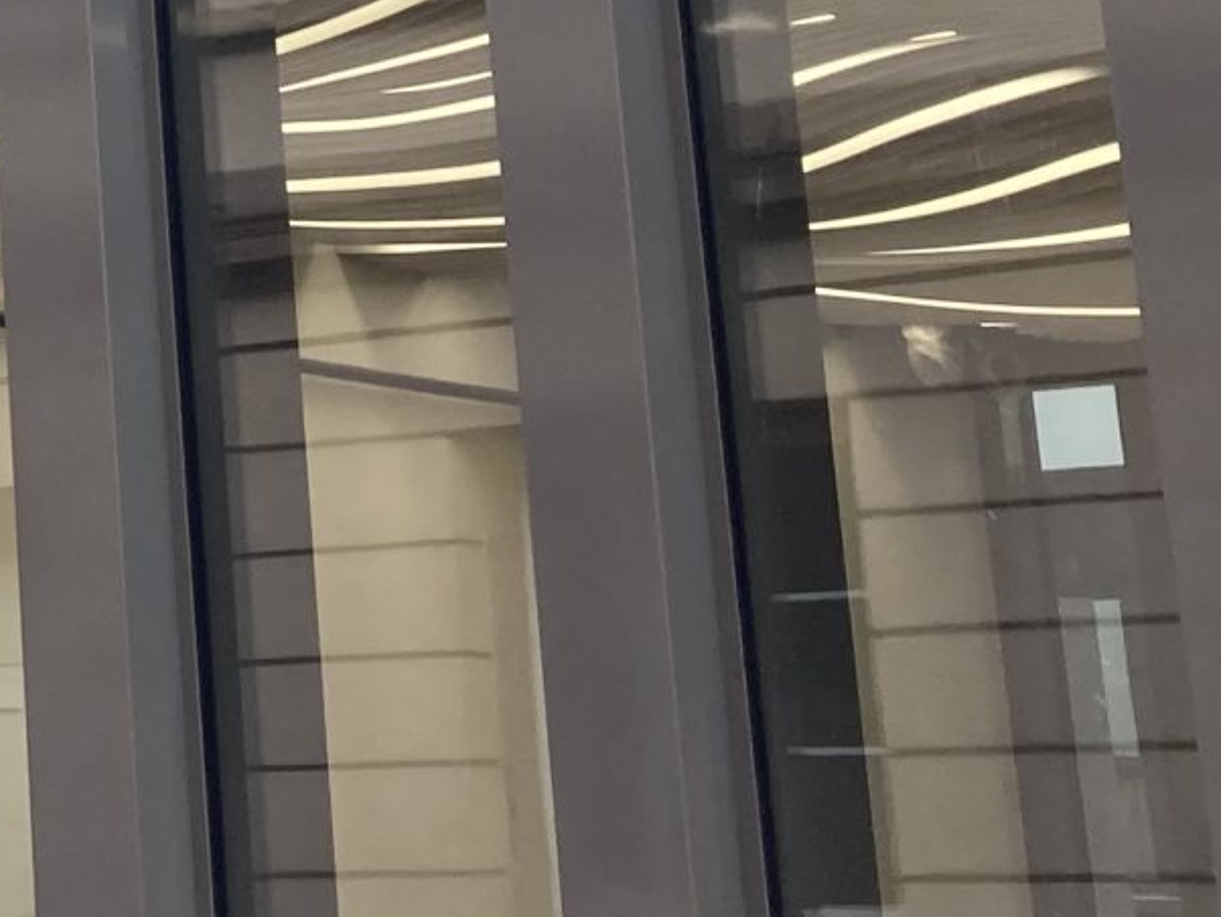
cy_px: -436
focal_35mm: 119
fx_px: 4199
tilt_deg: +18.4
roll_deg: -1.5
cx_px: -734
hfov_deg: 15.0
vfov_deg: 11.9
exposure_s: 1/234
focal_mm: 3.99
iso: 20
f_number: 1.8
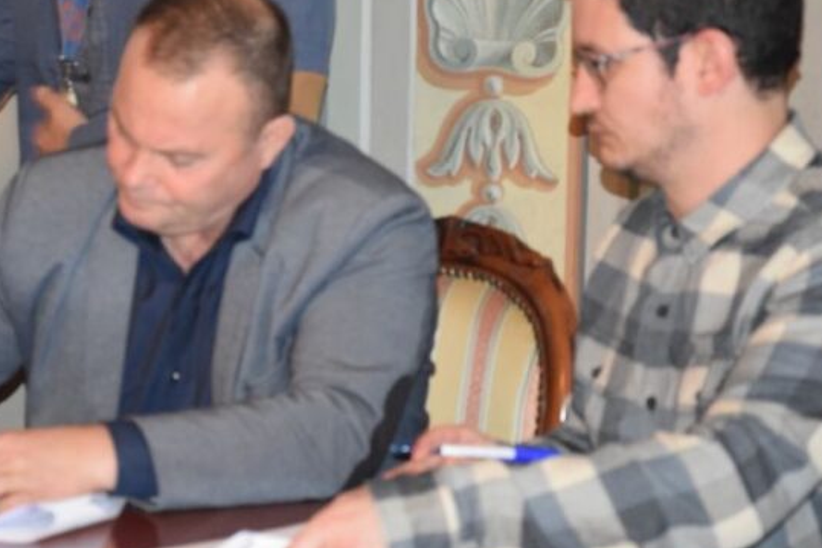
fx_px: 3903
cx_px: 308
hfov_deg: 12.0
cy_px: 249
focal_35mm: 171
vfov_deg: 8.0
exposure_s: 1/60
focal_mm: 80
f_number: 5.3
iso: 3200
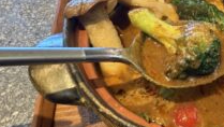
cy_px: 38
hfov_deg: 43.0
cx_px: 184
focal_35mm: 45
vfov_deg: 26.4
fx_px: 268
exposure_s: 1/60
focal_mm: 2.22
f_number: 2.2
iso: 400
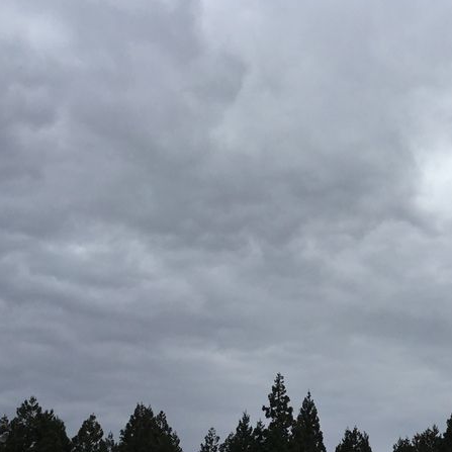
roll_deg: -0.6
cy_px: 268
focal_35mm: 50
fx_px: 739
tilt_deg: +20.4
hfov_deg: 33.5
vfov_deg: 33.9
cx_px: 329
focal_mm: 3.3
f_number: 2.4
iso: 25
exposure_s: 1/604
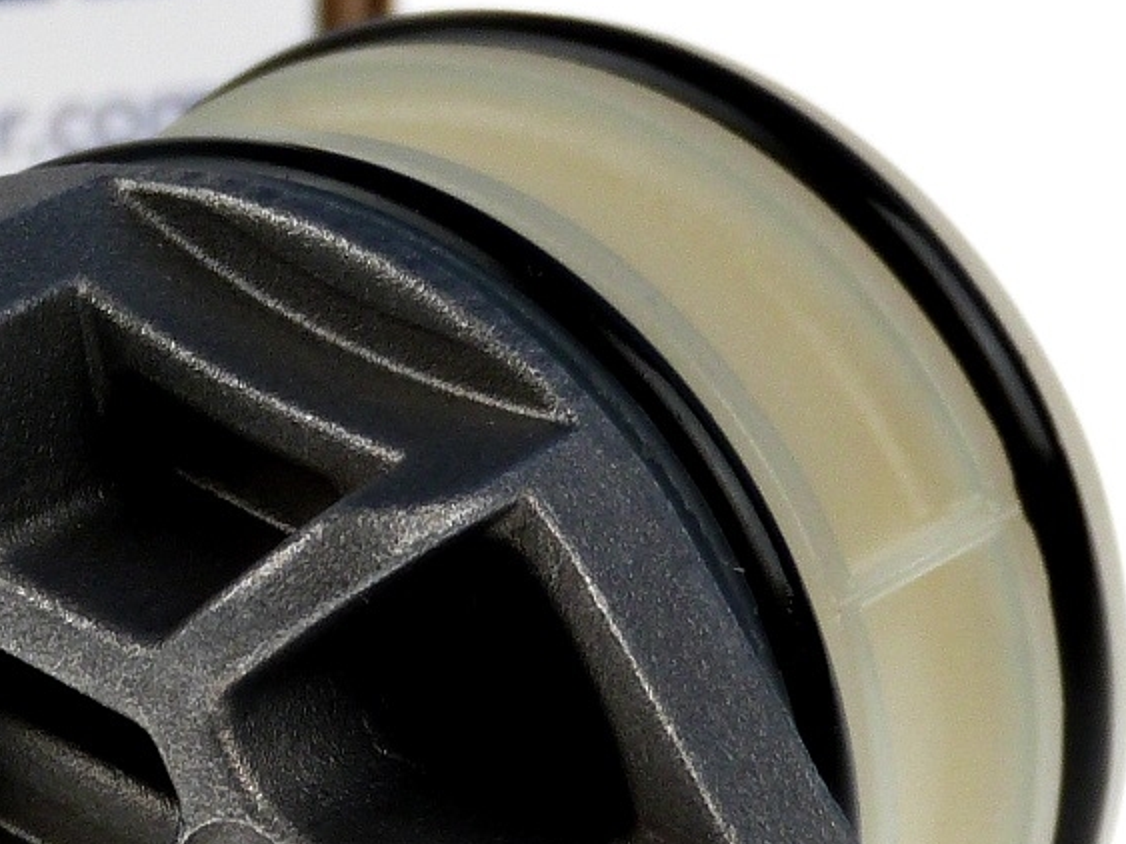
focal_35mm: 419
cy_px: 562
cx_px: 268
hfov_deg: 4.7
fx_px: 13626
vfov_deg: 3.5
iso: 100
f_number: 3.5
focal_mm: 21.2
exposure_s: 1/125
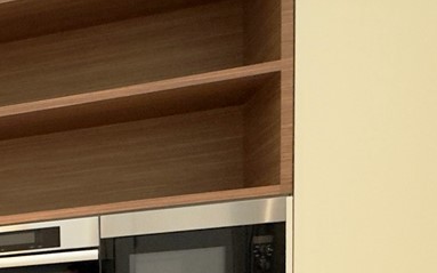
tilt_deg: -6.2
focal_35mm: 62
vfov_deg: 18.8
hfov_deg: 24.6
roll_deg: +3.9
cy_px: 392
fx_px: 738
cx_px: -237
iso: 100
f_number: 2.2
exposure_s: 1/120
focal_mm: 2.22
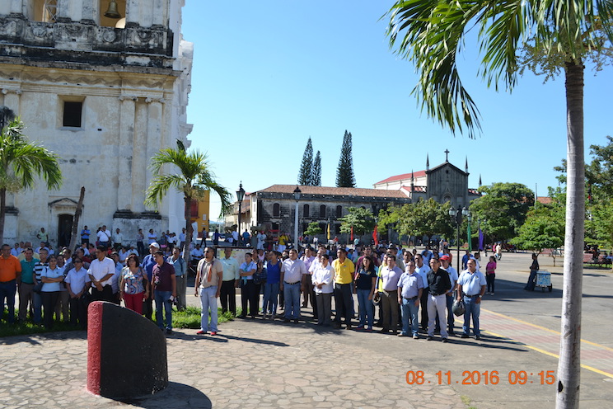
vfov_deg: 43.6
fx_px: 511
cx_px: 306
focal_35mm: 30
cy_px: 204
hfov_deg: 61.9
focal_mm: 20
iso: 100
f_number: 7.1
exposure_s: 1/200
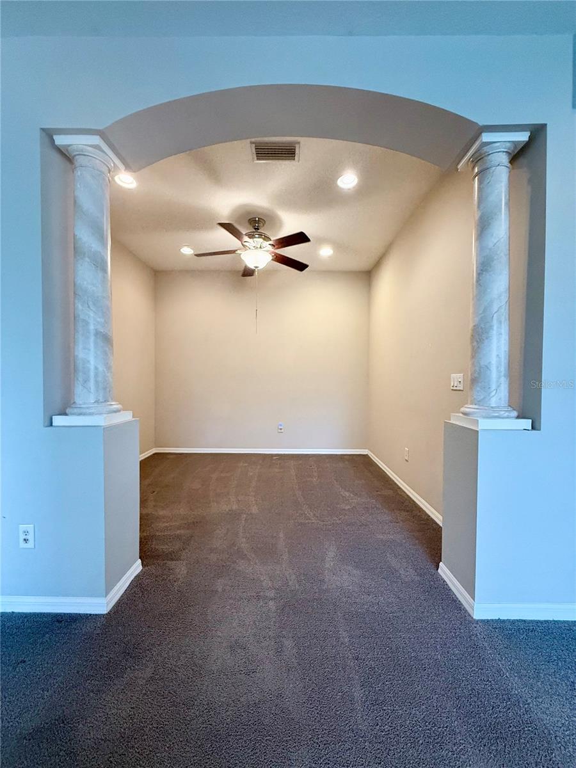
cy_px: 384
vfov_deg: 102.1
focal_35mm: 14
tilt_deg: -0.9
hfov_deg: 85.7
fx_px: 311
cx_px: 288
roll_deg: -1.0
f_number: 2.2
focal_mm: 2.22
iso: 400
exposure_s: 1/120
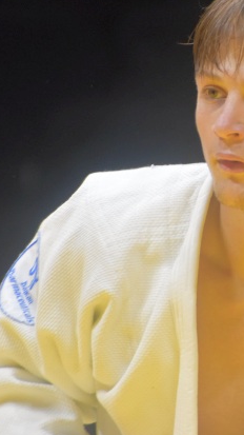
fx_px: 13460
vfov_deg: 1.8
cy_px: 143
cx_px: 189
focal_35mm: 1169
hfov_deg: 1.0
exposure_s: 1/250
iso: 800
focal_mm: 300
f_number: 6.3
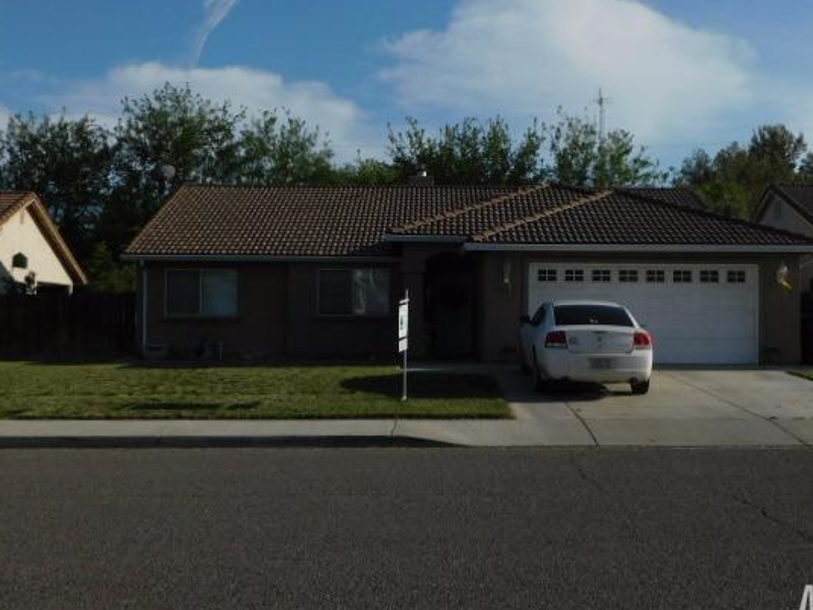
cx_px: 466
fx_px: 1010
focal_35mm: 43
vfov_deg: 33.5
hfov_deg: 43.7
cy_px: 250
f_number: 7
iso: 125
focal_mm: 6.3
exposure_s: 1/800
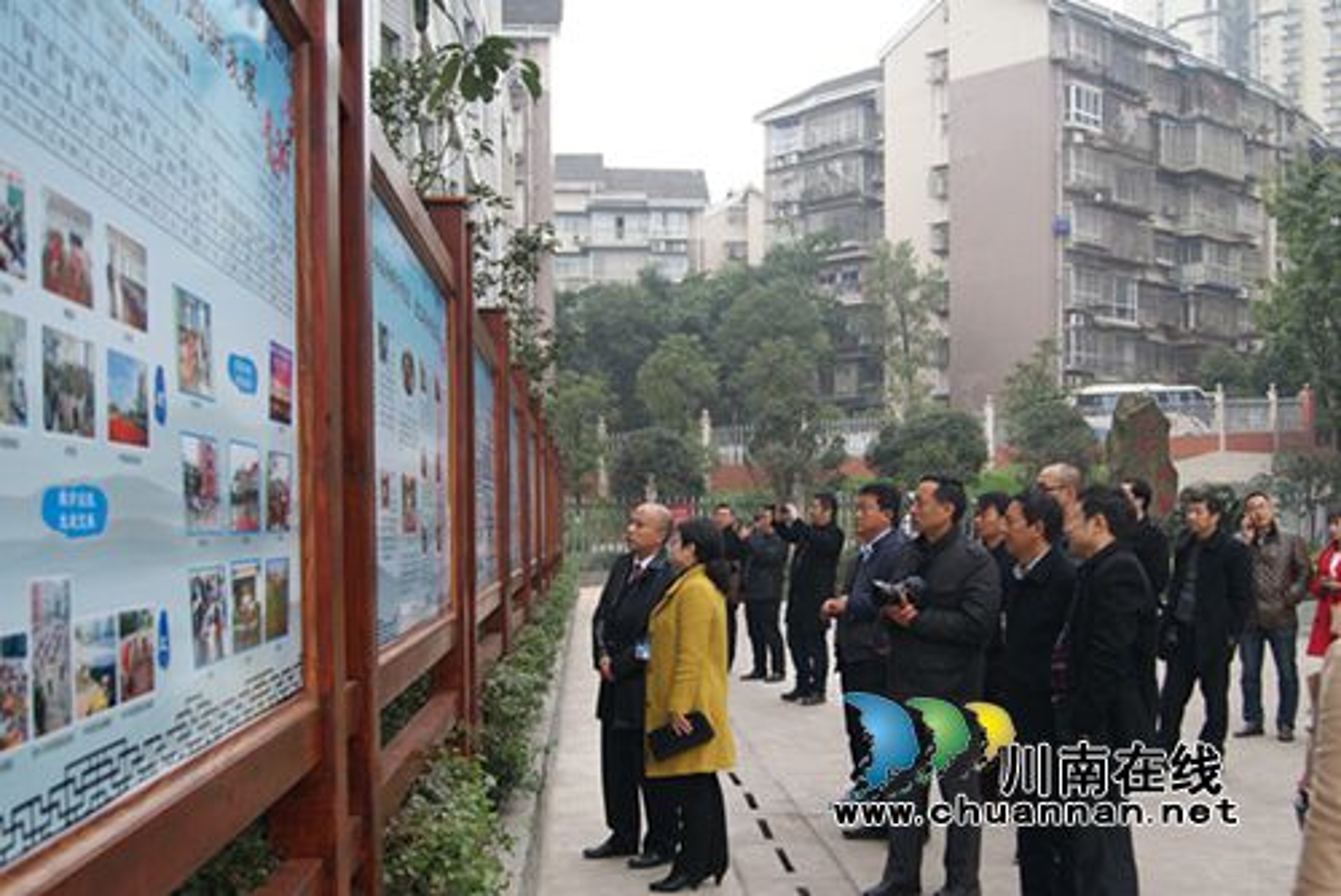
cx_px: 670
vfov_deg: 34.3
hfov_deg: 49.5
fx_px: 1454
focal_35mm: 39
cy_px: 448
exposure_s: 1/125
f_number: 4.5
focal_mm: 26
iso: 400
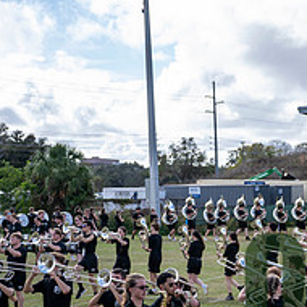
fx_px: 963
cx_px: 367
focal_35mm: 96
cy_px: 309
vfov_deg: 17.7
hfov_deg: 17.3
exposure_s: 1/1250
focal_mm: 37
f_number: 2.8
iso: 125
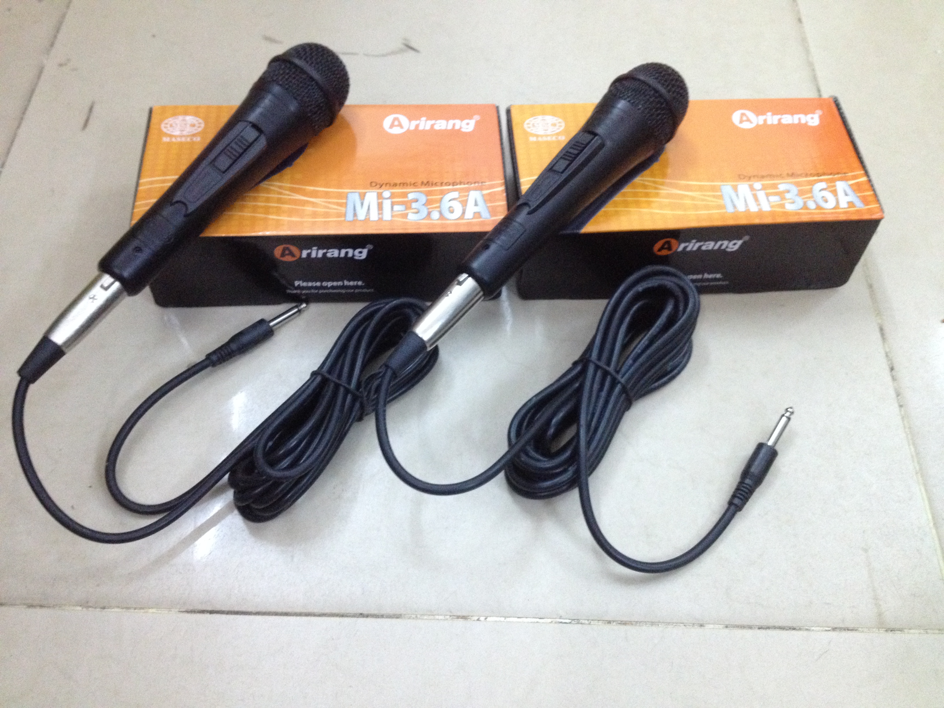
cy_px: 354
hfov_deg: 52.6
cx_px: 472
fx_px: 954
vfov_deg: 40.7
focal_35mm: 35
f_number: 2.4
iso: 320
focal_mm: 4.28
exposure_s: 1/20
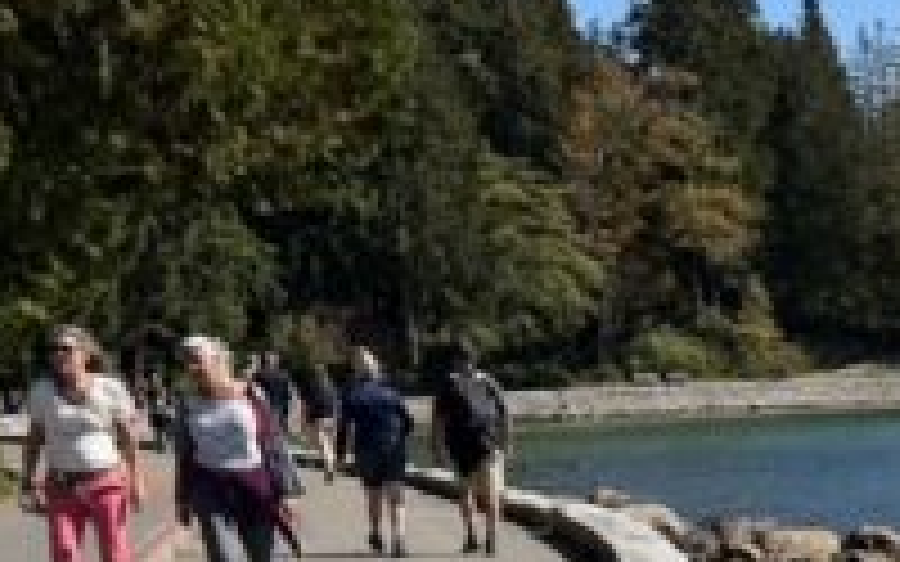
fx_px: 2502
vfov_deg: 12.3
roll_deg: +2.2
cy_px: 814
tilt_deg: -12.0
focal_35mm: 102
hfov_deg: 17.0
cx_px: 1602
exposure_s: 1/4975
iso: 80
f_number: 1.78
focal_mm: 6.76
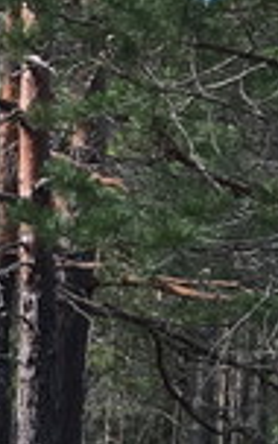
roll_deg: -2.8
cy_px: 505
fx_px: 2352
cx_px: -1001
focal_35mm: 194
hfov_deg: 5.5
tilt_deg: -2.5
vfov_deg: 10.7
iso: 25
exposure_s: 1/126
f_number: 2.2
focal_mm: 4.15
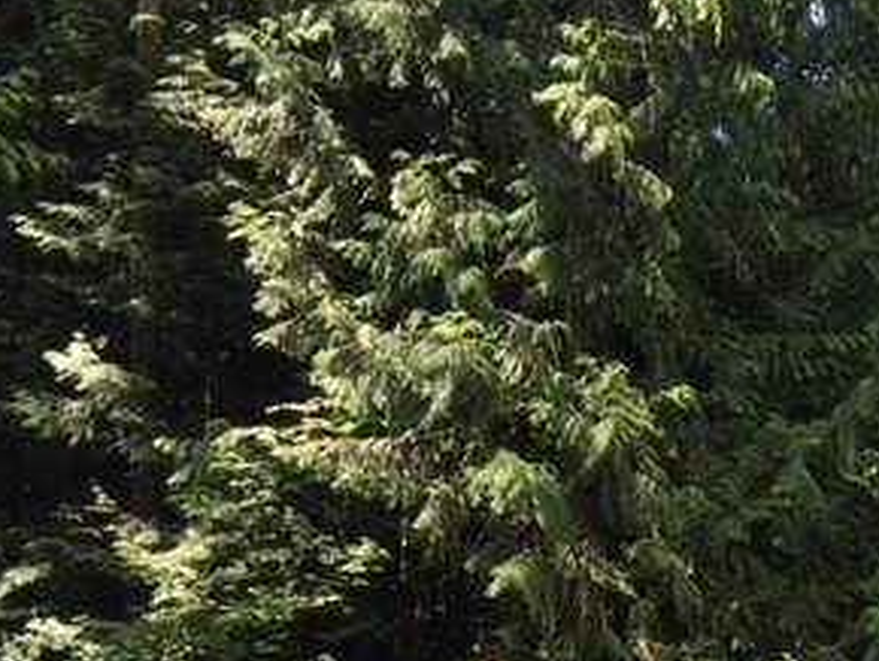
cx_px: 903
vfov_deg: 22.4
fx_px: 1626
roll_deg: +0.5
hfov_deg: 28.2
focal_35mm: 64
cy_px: 594
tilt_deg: +3.2
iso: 32
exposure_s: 1/286
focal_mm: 4.15
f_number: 2.2
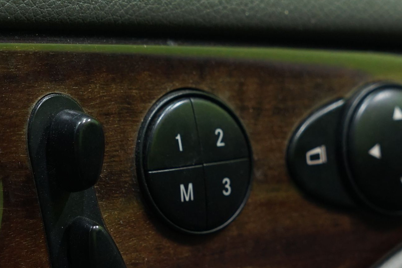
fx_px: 1574
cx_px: 245
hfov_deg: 14.5
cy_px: 296
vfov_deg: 9.6
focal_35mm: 141
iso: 800
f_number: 5
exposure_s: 1/30
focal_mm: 46
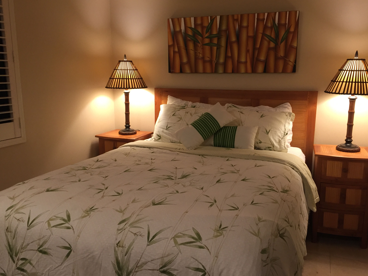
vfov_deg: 44.2
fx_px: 340
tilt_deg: -11.3
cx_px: 198
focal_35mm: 32
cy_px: 145
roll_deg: -1.4
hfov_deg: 56.8
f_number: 2.2
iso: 100
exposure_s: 1/30
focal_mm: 4.15
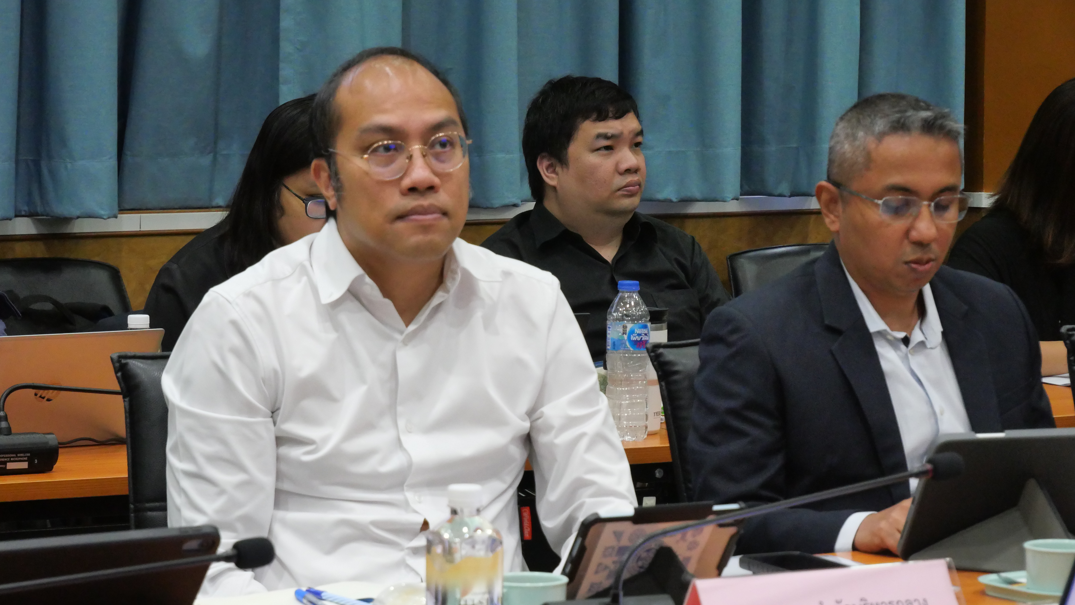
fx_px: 3421
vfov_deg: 10.1
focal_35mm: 120
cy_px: 351
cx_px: 540
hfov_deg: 17.9
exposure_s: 1/100
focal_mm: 55
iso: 3200
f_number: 5.6
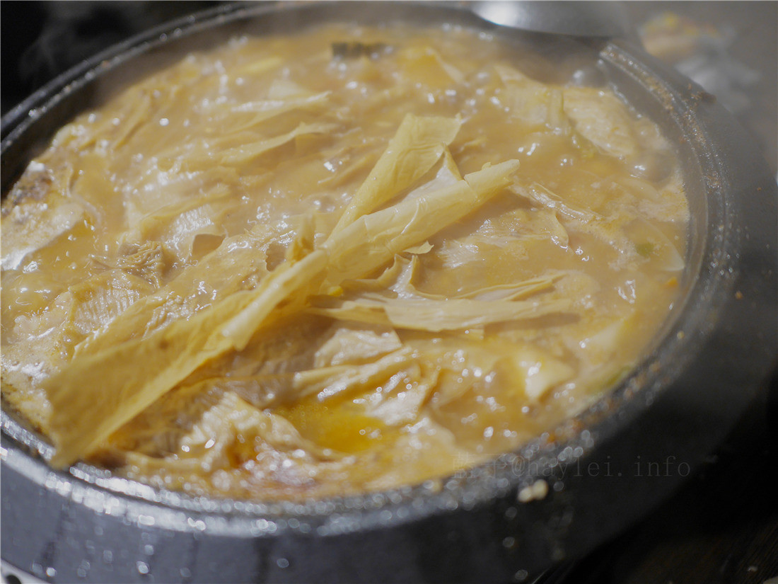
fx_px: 674
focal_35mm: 30
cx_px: 389
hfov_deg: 60.0
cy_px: 292
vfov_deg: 46.8
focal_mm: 15
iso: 320
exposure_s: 1/60
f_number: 1.7
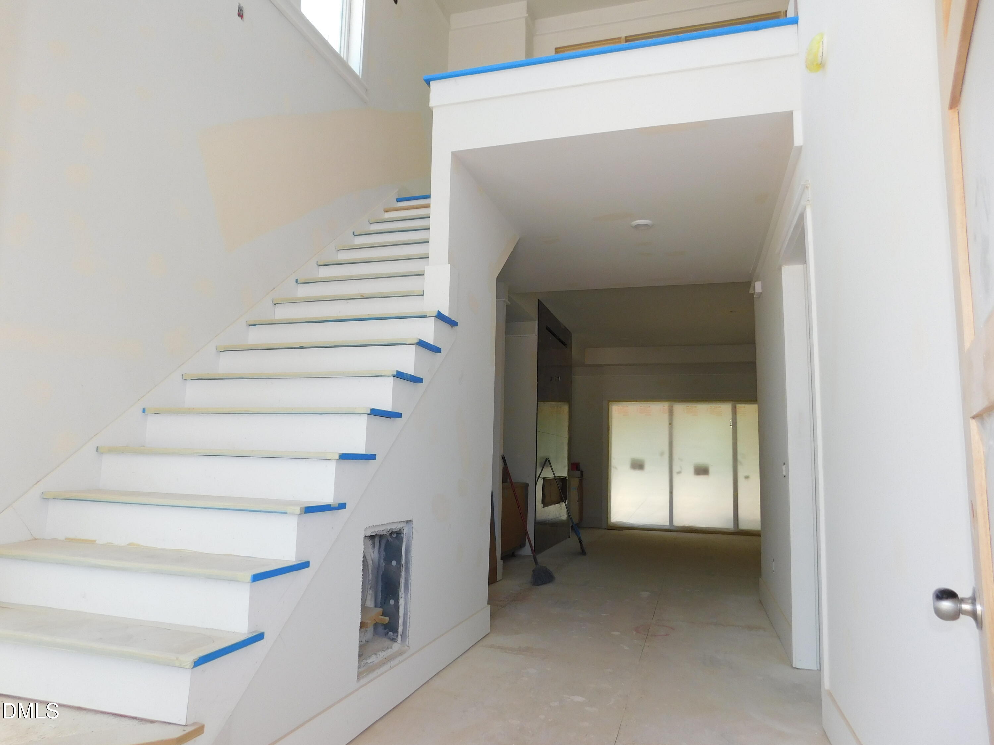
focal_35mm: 23
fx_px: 660
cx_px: 497
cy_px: 372
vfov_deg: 58.9
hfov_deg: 73.9
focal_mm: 4
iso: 125
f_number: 3
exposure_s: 1/100
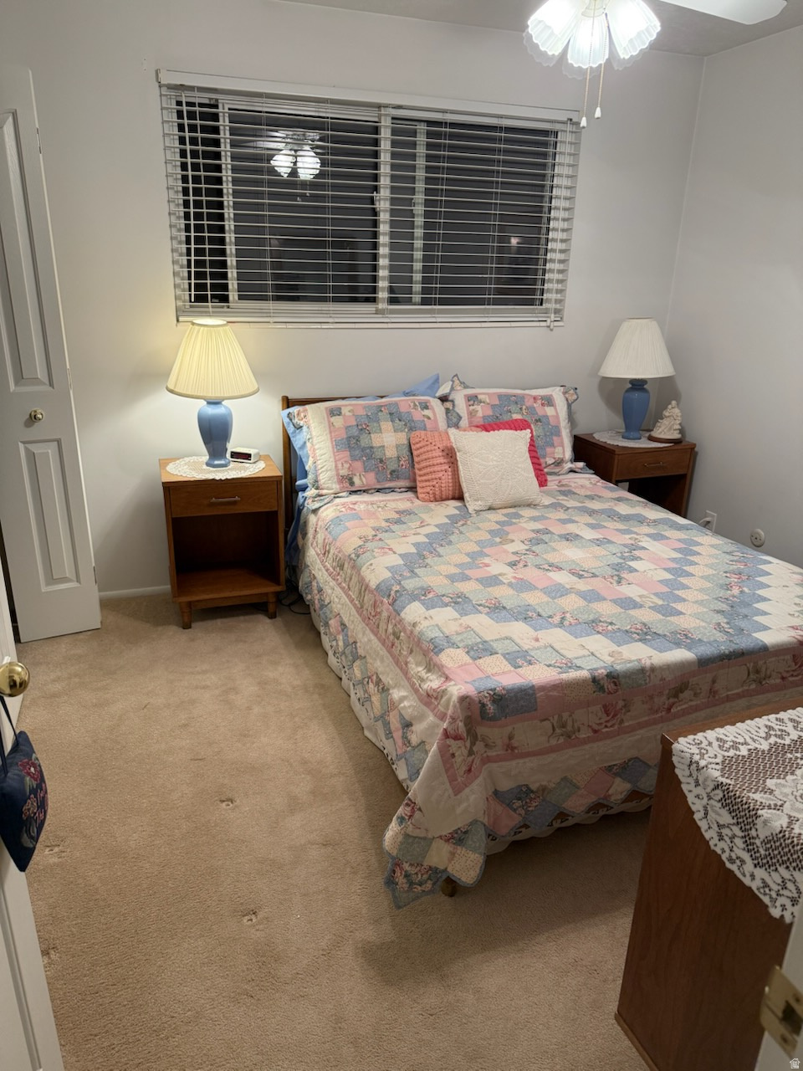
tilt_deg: -19.5
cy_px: 536
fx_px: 742
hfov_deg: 56.8
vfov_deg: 71.6
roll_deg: -1.6
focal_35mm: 24
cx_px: 402
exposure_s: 1/60
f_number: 1.78
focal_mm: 6.76
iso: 160
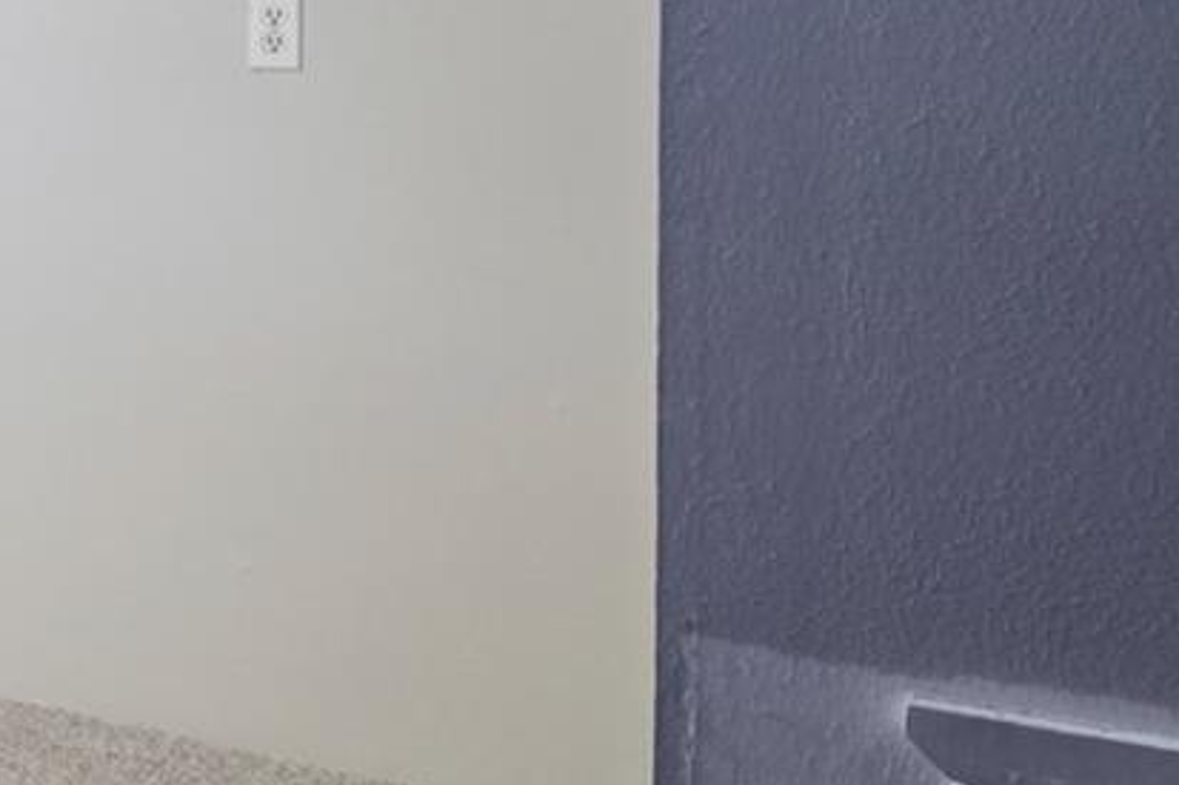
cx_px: -1005
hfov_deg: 20.6
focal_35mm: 64
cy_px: -63
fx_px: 2093
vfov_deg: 20.3
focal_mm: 11
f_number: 8
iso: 800
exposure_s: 1/4
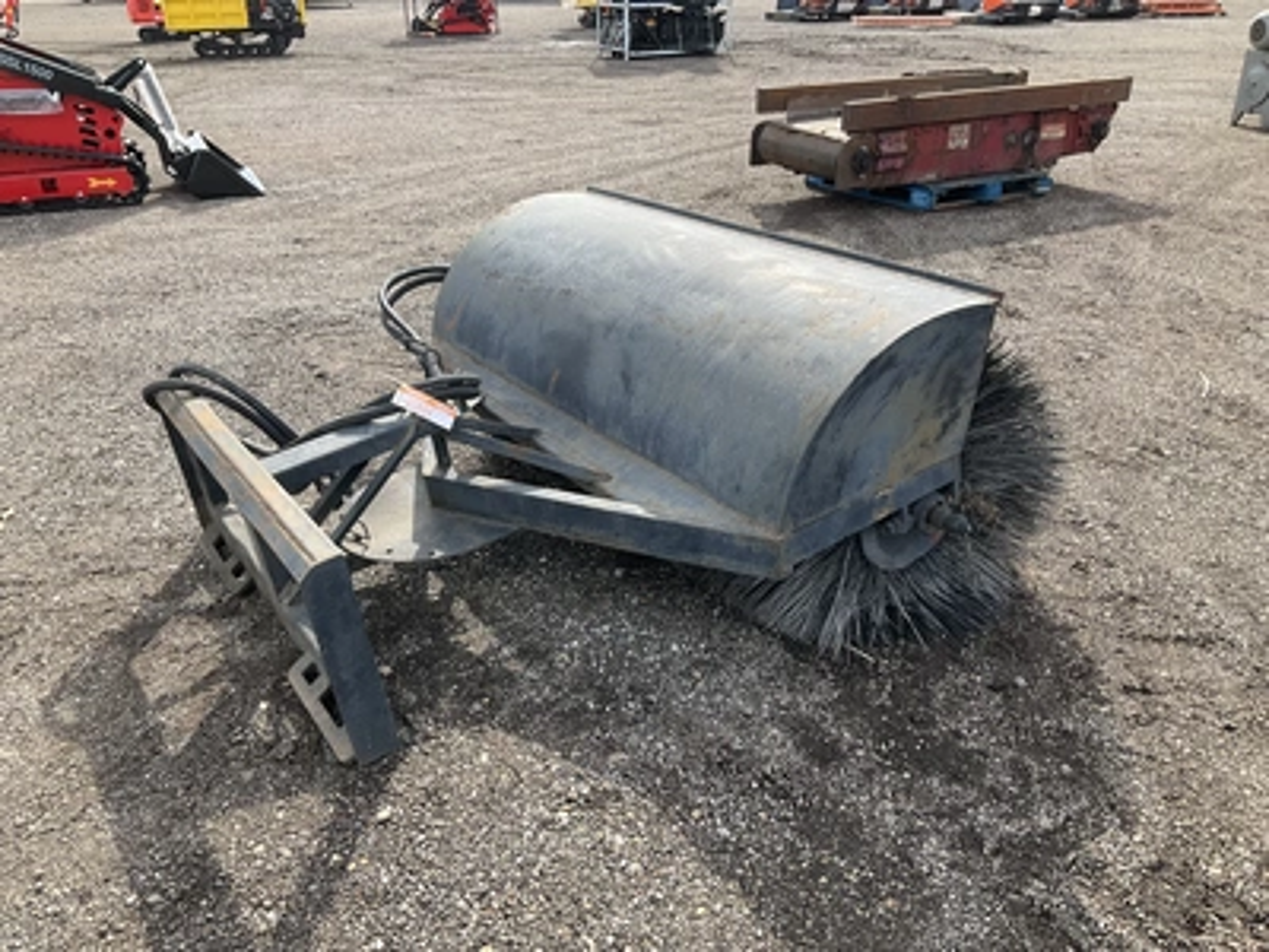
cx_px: 634
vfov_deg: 48.2
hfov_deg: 61.7
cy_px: 476
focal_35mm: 29
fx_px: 1063
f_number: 1.8
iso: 25
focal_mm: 3
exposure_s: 1/509
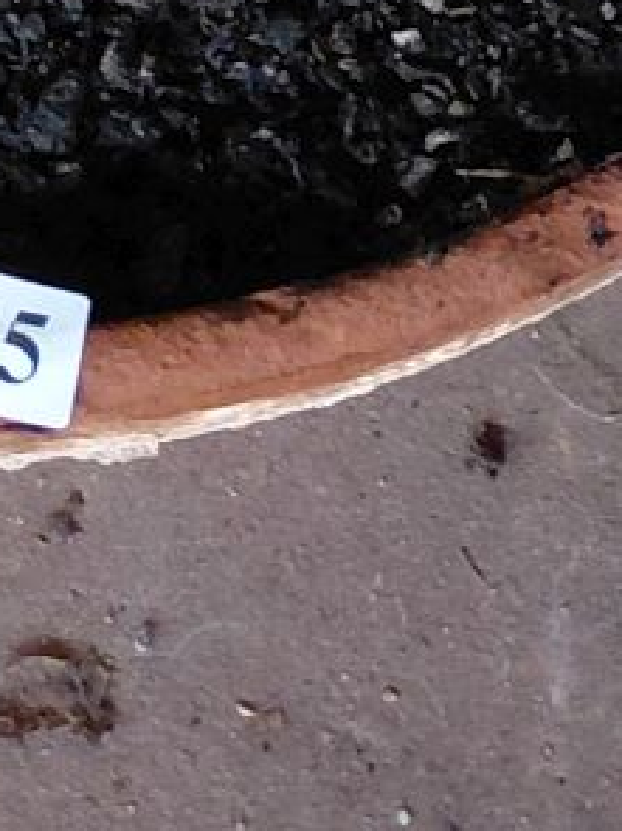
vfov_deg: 8.6
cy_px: -1992
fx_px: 4148
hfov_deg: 8.4
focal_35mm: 173
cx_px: -214
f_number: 1.8
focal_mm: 4.69
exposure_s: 1/50.1
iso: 400
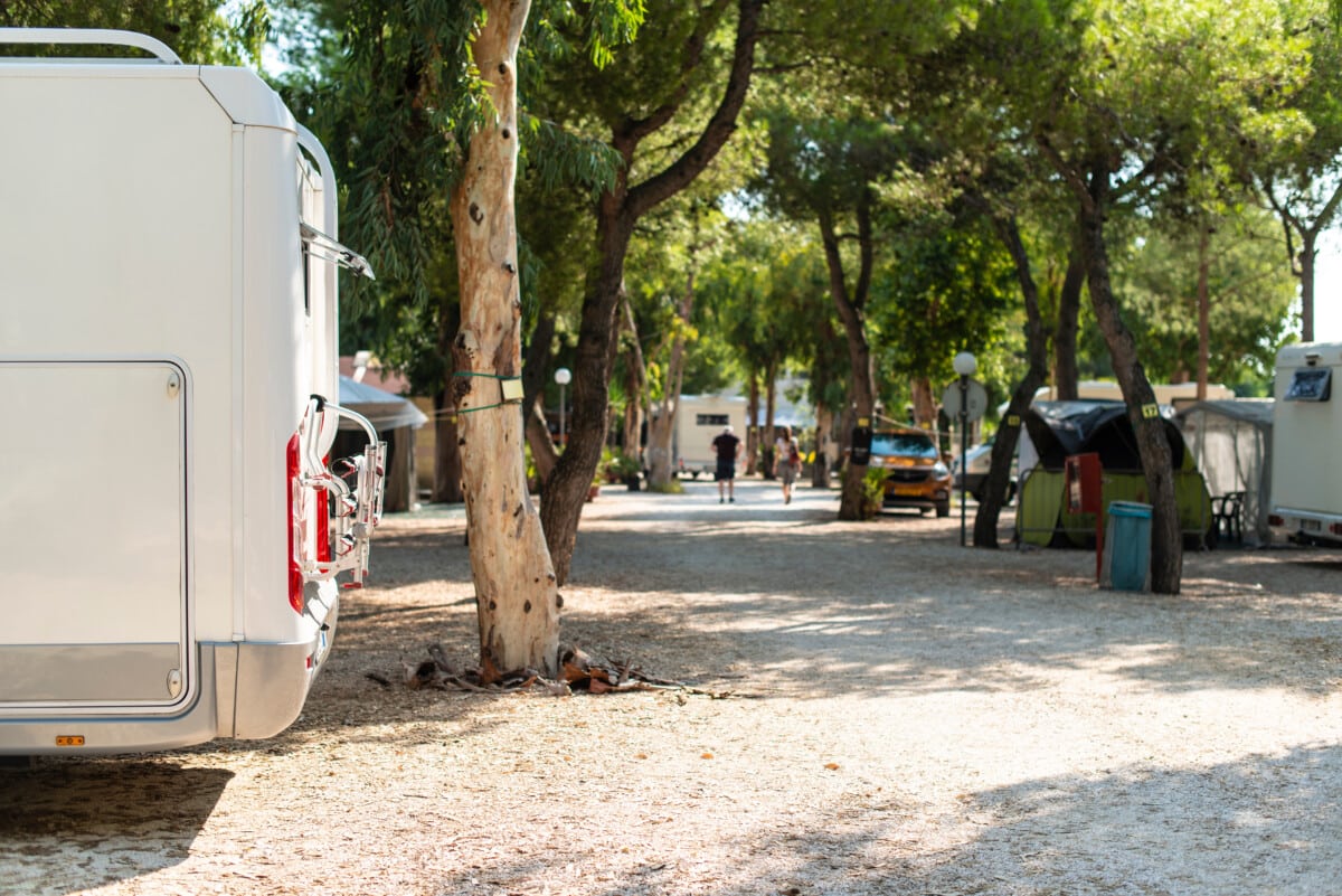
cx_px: 671
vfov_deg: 27.0
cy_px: 448
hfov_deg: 39.6
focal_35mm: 50
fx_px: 1864
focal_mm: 50
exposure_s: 1/1250
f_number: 2
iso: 100
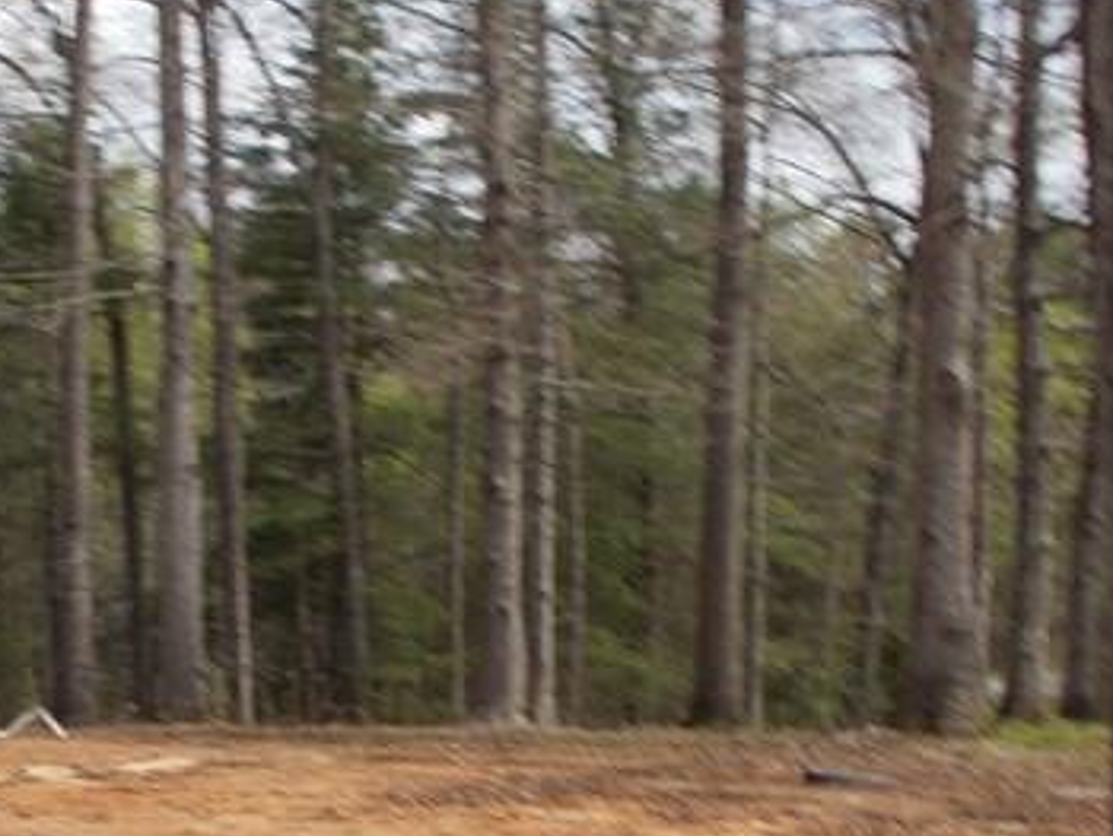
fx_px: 2445
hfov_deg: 25.4
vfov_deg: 19.4
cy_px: 515
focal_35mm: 76
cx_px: 286
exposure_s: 1/125
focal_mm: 4.6
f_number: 8
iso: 80
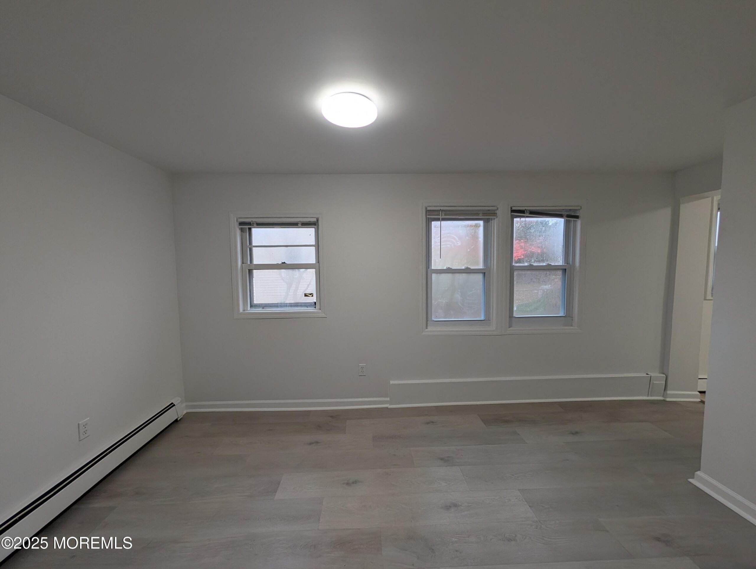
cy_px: 284
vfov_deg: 94.6
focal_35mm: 12
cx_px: 378
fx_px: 262
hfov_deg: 110.5
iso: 66
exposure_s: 1/120
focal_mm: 2.02
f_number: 1.7
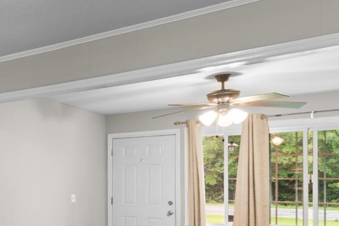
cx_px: -64
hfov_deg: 36.8
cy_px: 177
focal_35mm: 41
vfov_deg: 31.9
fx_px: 386
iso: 100
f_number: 4.5
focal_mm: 10
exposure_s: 1.6
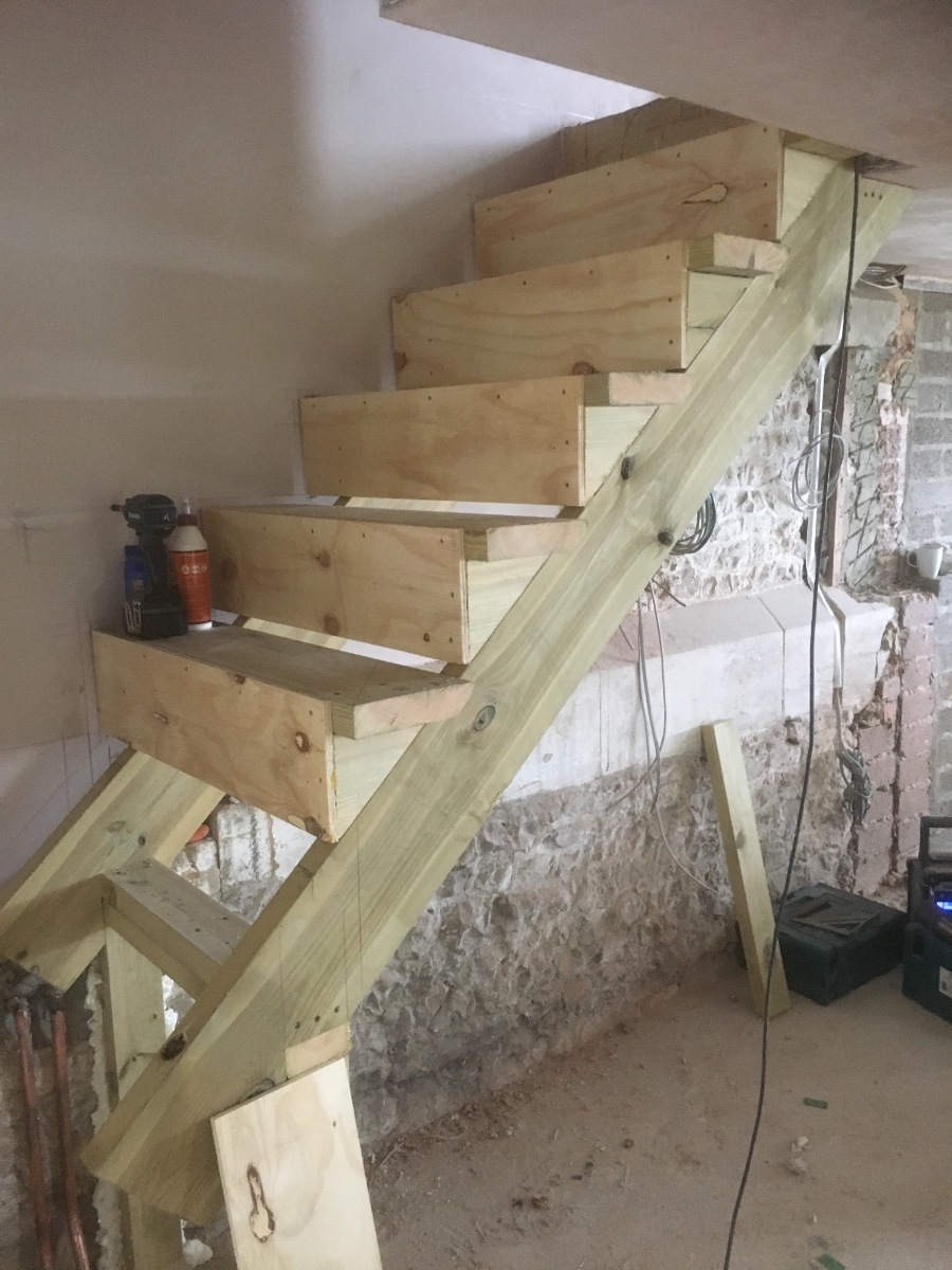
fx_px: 1063
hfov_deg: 48.2
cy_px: 635
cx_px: 476
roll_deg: +0.0
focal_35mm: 29
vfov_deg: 61.7
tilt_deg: -9.7
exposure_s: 1/17
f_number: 2.2
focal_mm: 4.15
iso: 200
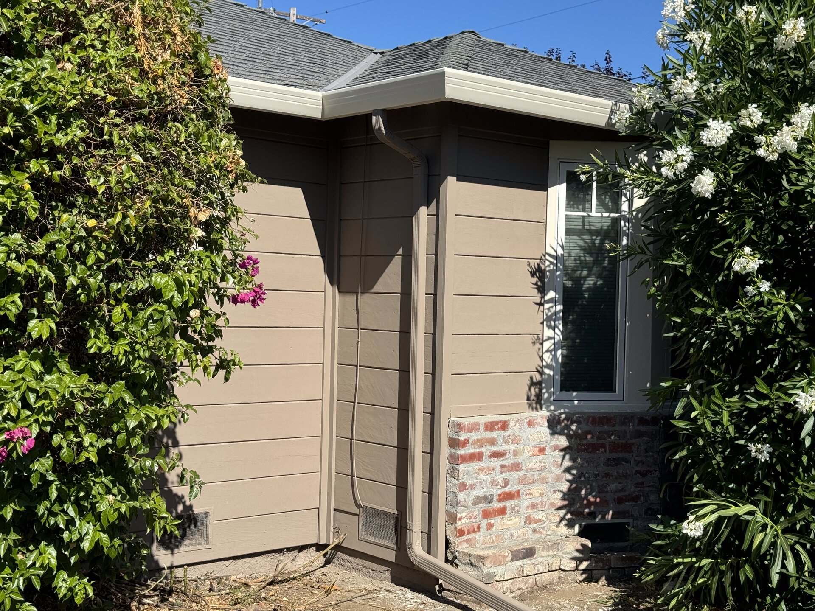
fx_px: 1130
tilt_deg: -0.4
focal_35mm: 48
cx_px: 408
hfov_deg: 39.7
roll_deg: -1.5
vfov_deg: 30.3
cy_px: 306
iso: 64
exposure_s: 1/3817
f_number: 1.78
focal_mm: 6.76
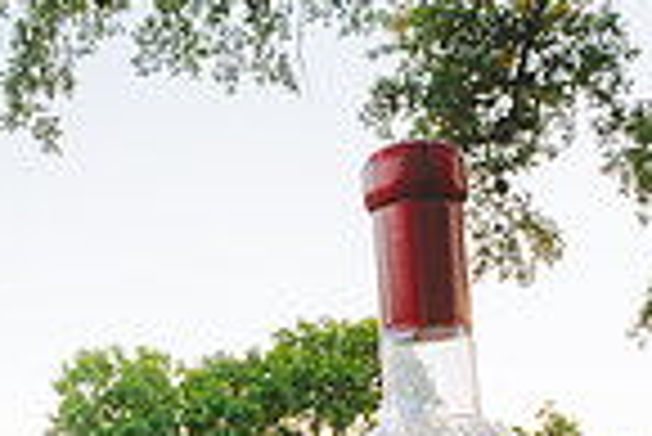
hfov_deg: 19.4
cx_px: -229
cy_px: 470
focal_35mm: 96
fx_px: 1740
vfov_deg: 14.0
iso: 140
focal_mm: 24
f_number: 3.5
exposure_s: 1/80
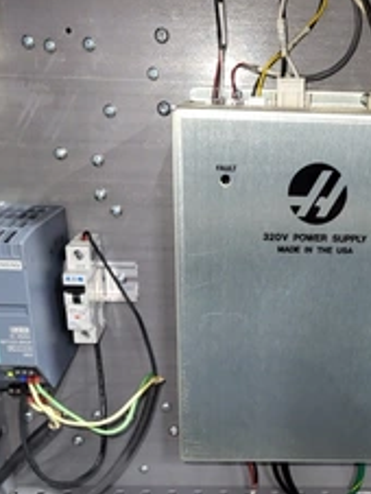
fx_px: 656
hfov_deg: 31.2
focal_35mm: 46
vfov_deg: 39.6
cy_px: 393
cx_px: 266
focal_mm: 5.4
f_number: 1.8
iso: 160
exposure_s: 1/9.99
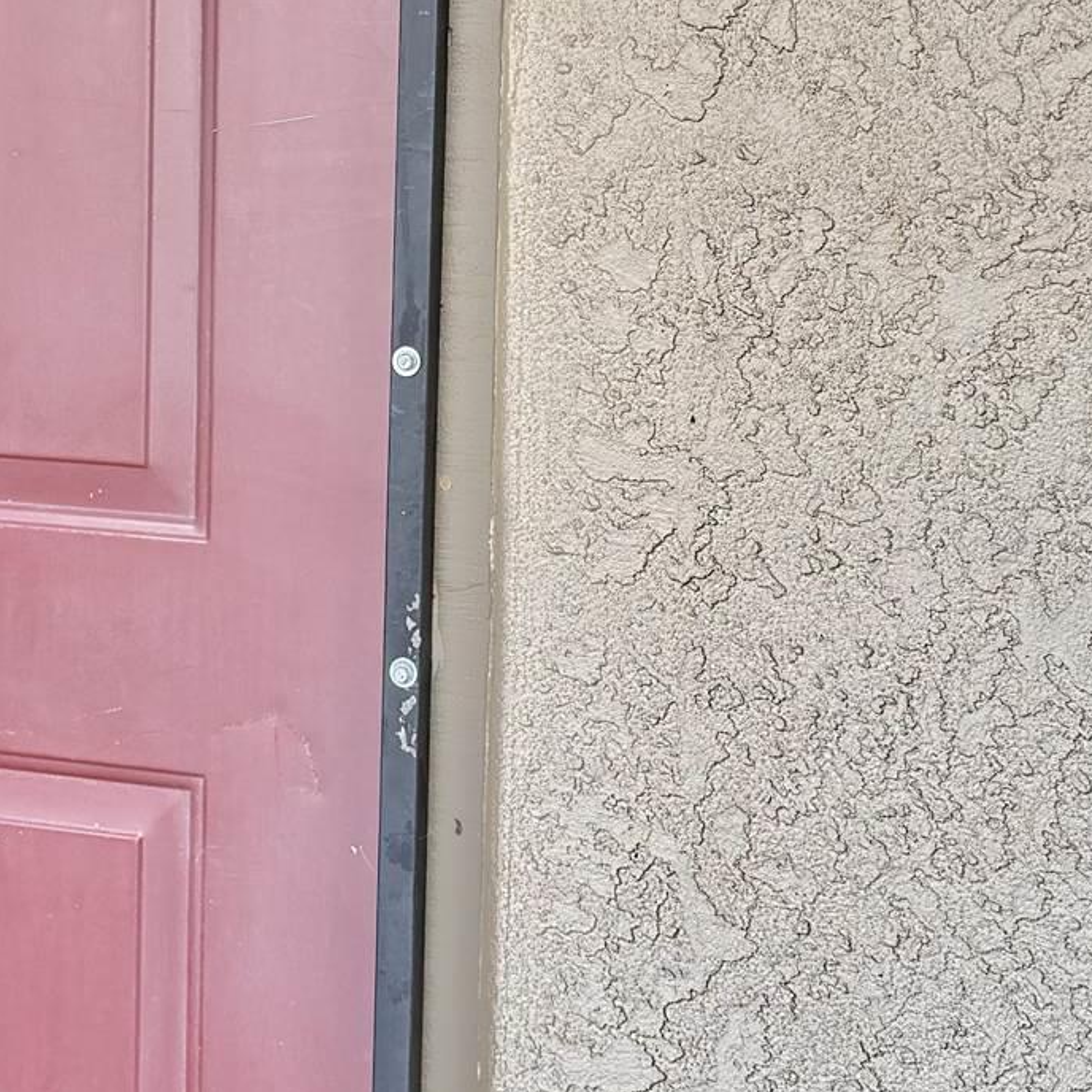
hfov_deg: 24.1
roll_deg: -1.4
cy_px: 198
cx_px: 300
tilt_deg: -2.2
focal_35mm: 71
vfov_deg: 23.9
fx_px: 2534
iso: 50
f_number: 1.78
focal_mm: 6.76
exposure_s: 1/121
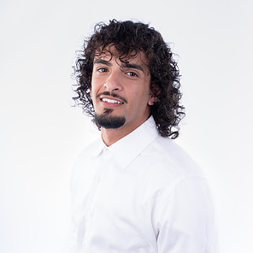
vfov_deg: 24.2
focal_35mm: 71
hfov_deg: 24.3
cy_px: 166
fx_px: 587
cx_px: 126
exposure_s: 1/200
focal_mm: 55
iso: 100
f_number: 8
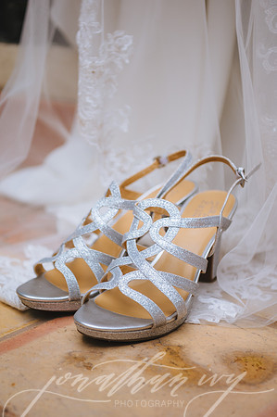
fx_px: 810
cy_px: 208
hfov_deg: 19.4
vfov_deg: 28.9
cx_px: 138
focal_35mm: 70
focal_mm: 70
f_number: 2.8
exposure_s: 1/400
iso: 125
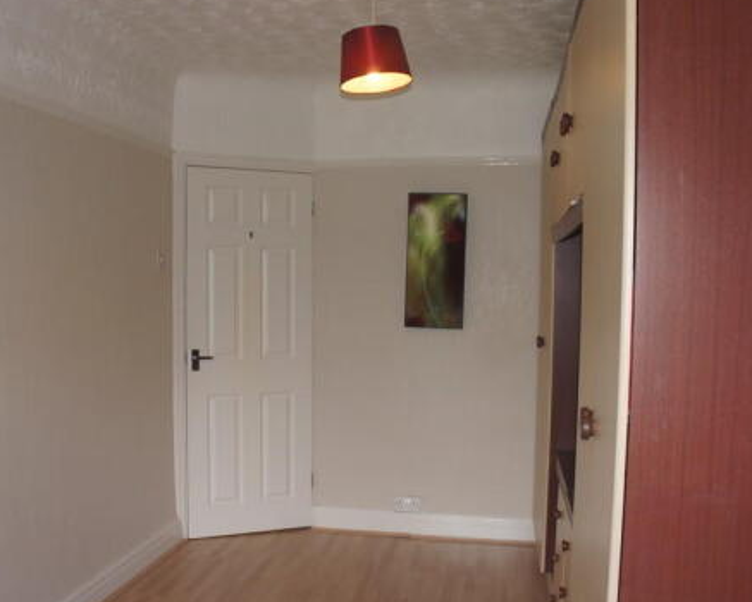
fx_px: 846
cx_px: 311
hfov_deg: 47.7
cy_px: 363
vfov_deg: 39.0
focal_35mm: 38
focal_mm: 18
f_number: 4.5
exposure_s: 1/80
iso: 200
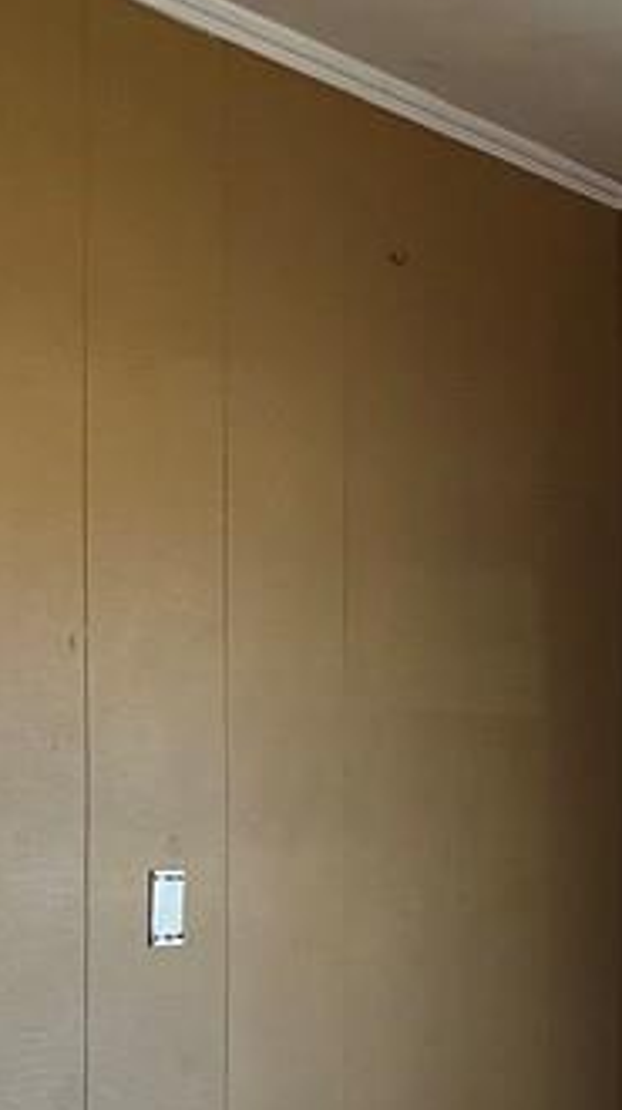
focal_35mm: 88
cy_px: 804
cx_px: 1069
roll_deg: -0.6
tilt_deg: +1.3
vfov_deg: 24.0
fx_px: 2587
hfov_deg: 12.6
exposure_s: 1/60
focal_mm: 5.7
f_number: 1.5
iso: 100
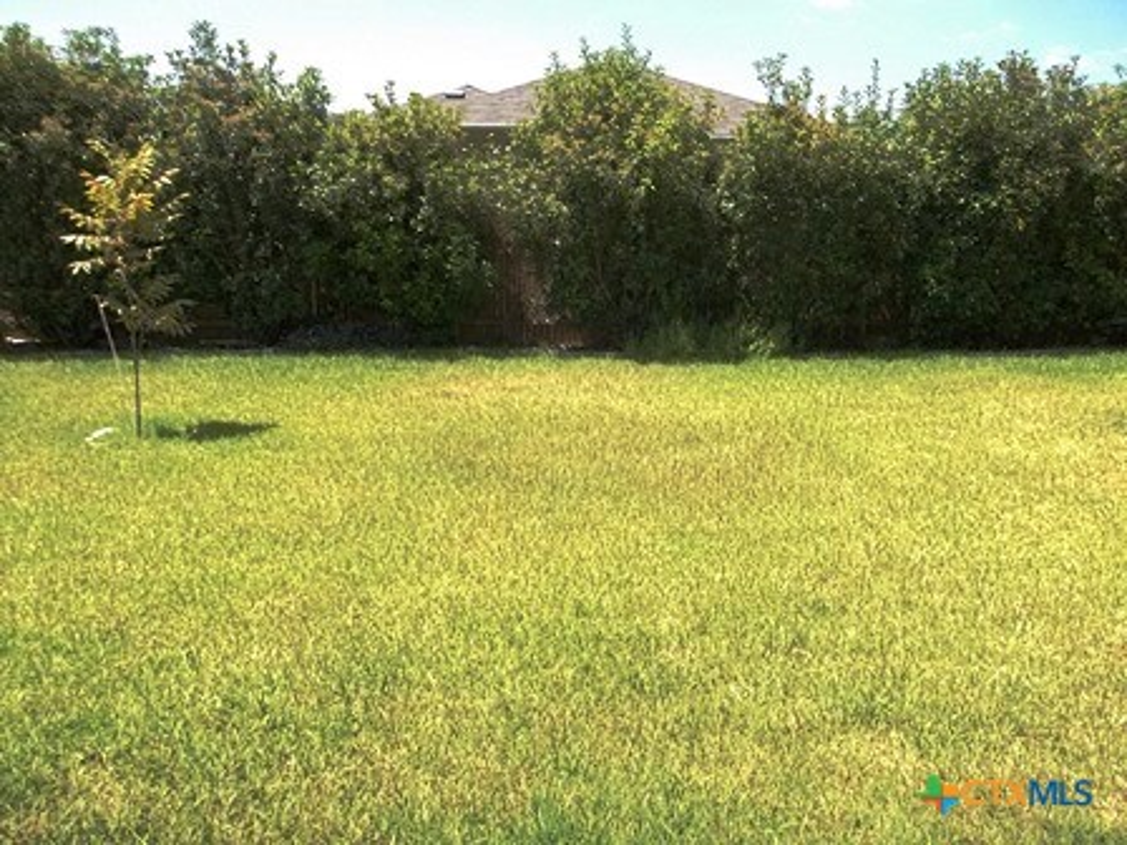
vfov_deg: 42.9
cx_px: 564
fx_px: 1074
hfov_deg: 55.4
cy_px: 422
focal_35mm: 33
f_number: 3.3
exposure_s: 1/400
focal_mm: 5.9
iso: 80
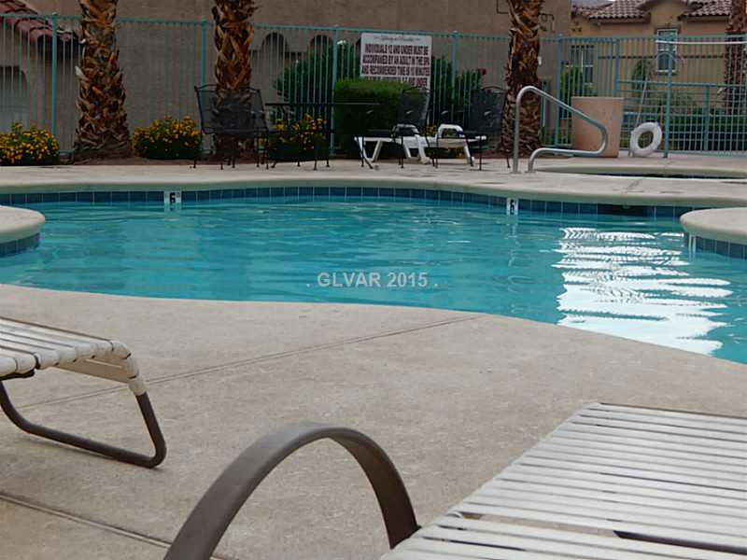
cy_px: 280
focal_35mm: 75
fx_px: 1618
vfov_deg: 19.6
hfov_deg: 26.0
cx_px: 374
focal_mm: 13.5
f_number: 4.2
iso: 125
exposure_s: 1/250
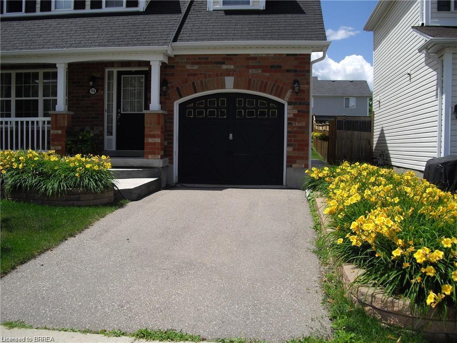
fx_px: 502
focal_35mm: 38
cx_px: 228
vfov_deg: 37.7
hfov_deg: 49.0
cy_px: 172
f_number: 8
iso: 64
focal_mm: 7.9
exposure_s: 1/200
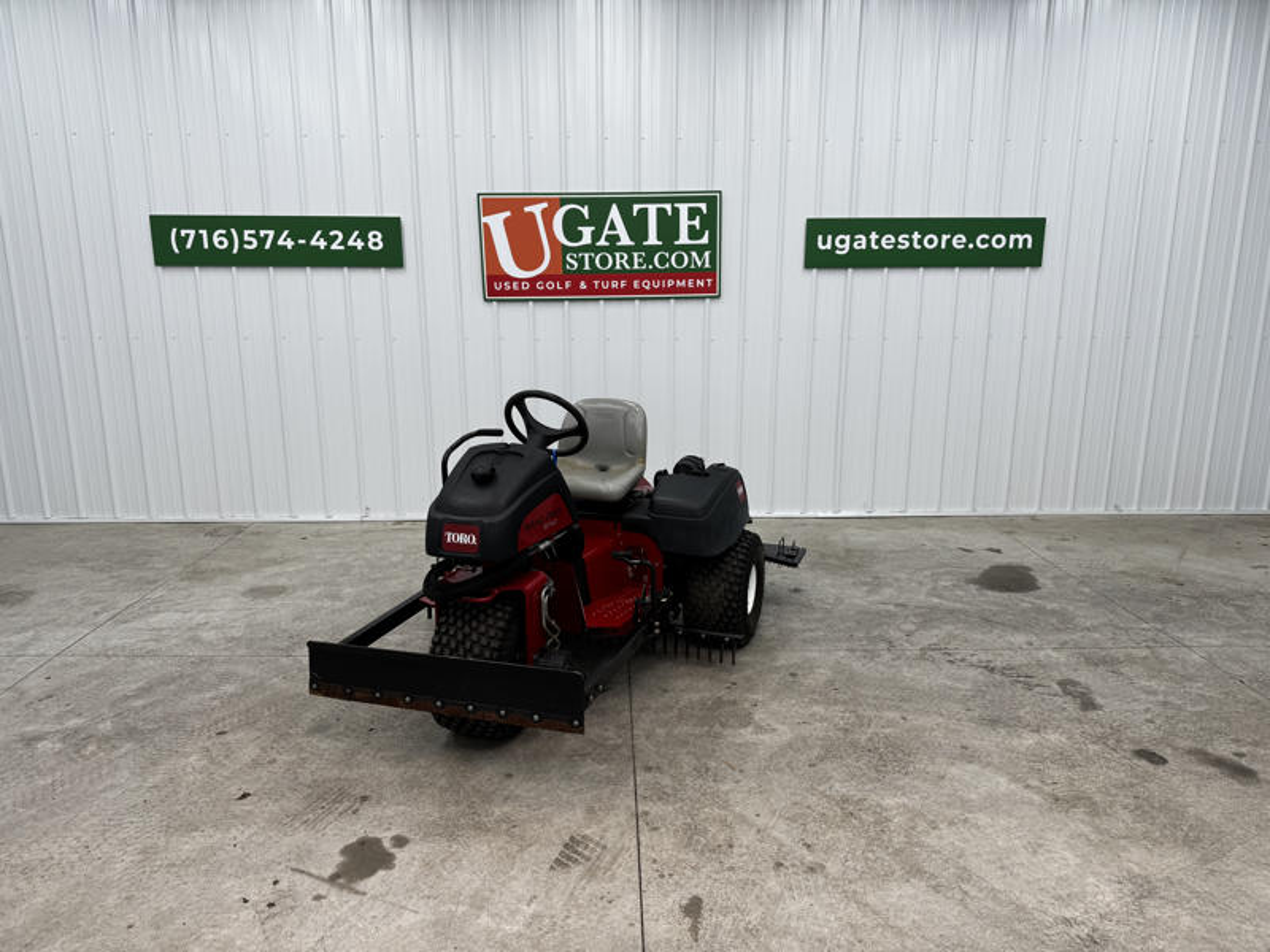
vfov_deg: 56.8
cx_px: 635
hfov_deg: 71.6
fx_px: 881
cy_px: 476
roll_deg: -0.8
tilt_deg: -13.0
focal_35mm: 24
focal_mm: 6.76
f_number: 1.78
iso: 64
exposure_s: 1/147
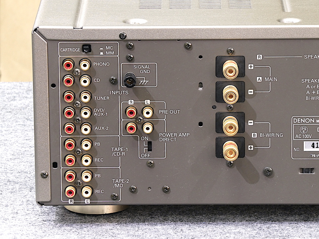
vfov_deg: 6.4
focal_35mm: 231
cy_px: 120
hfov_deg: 8.6
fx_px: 2129
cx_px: 160
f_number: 5.6
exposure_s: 1/2
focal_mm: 41.4
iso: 200
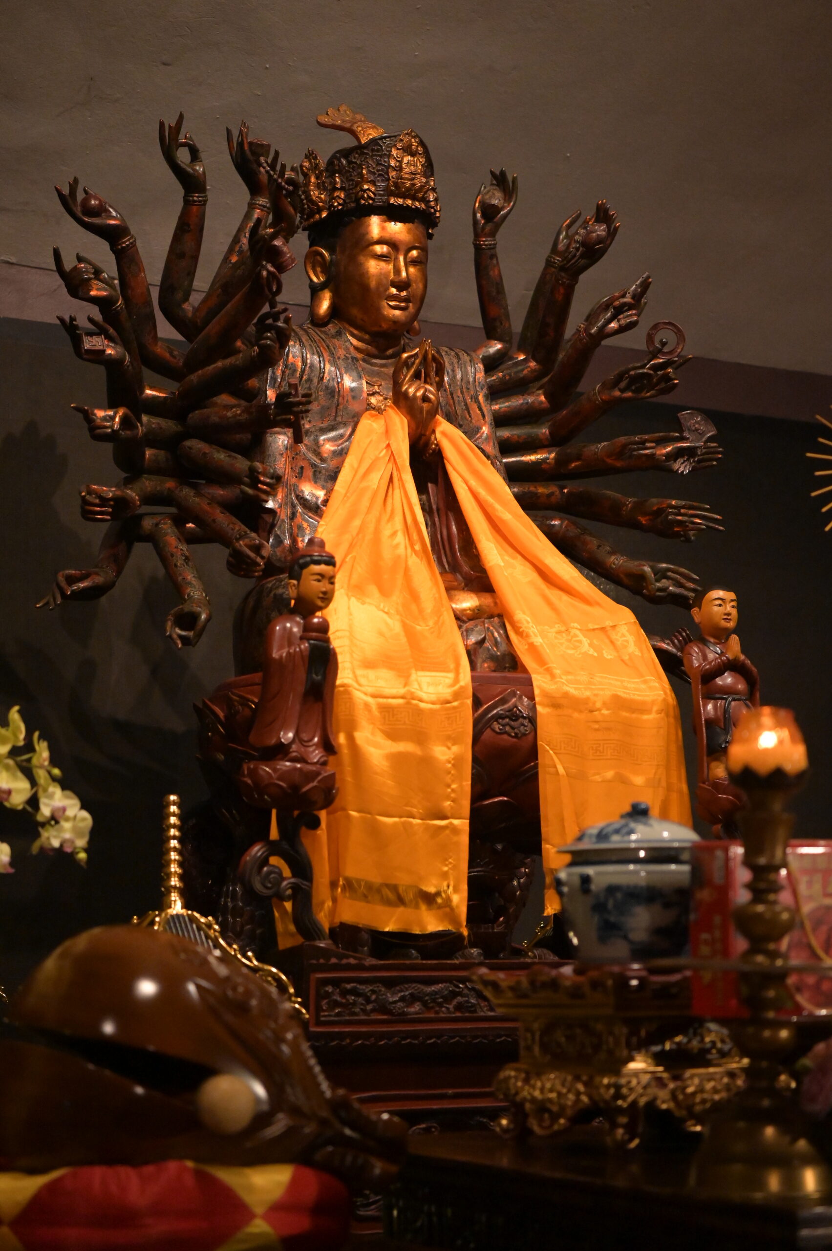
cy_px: 626
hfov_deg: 19.4
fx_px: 2430
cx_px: 416
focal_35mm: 70
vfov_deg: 28.9
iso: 10000
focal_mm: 70
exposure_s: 1/500
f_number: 2.8
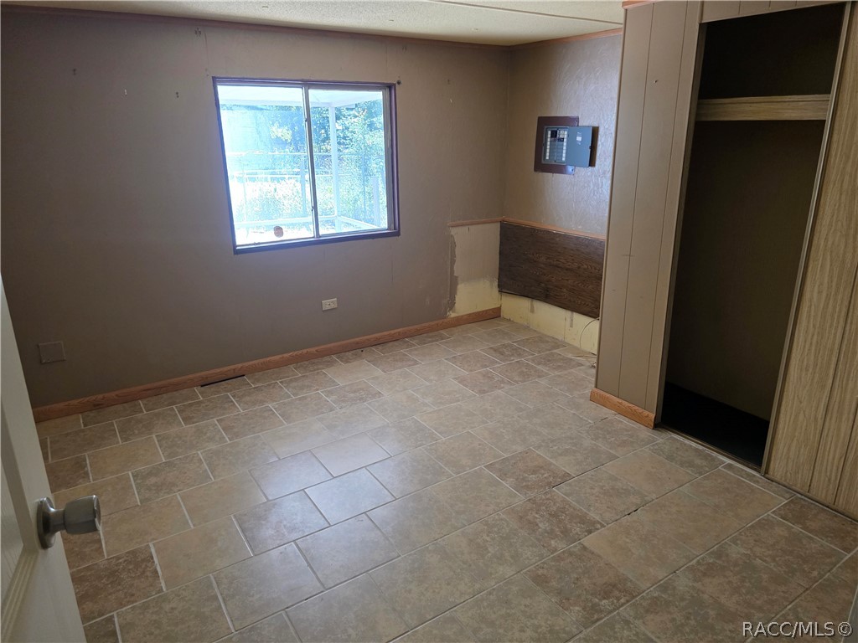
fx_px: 570
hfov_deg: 73.9
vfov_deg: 58.9
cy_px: 322
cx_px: 429
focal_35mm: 23
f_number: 1.7
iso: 400
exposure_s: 1/120
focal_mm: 6.3
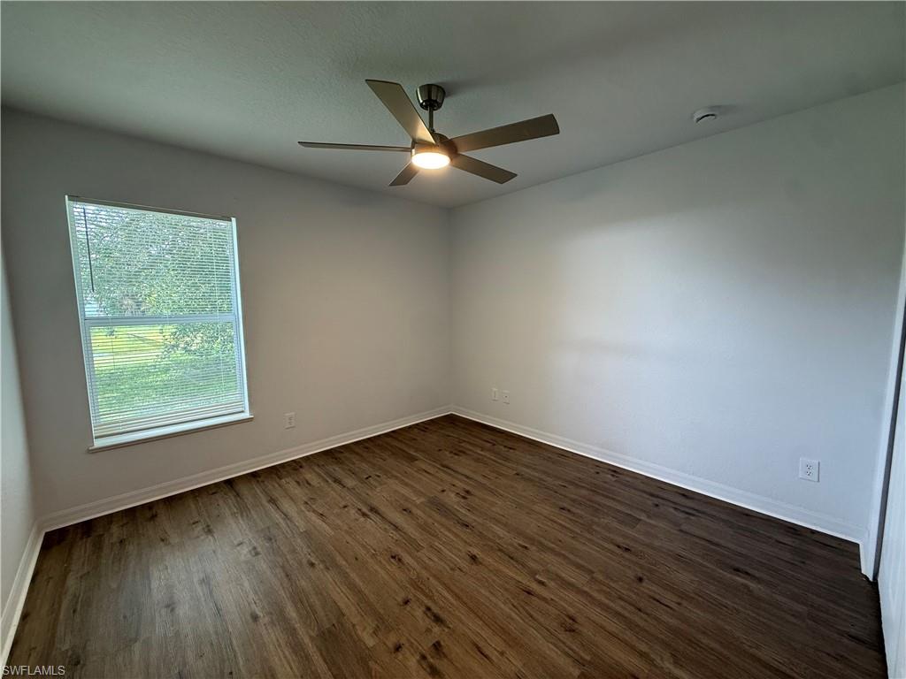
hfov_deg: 102.1
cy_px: 340
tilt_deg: -6.7
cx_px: 453
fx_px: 366
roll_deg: -0.1
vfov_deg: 85.7
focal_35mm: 14
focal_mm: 2.22
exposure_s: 1/62
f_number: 2.2
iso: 125
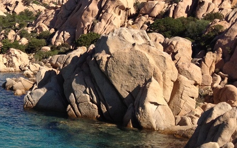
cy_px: 40
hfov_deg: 19.5
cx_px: -65
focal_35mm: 99
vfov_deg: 13.2
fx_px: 639
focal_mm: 4.28
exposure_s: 1/2123
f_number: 2.4
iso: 64
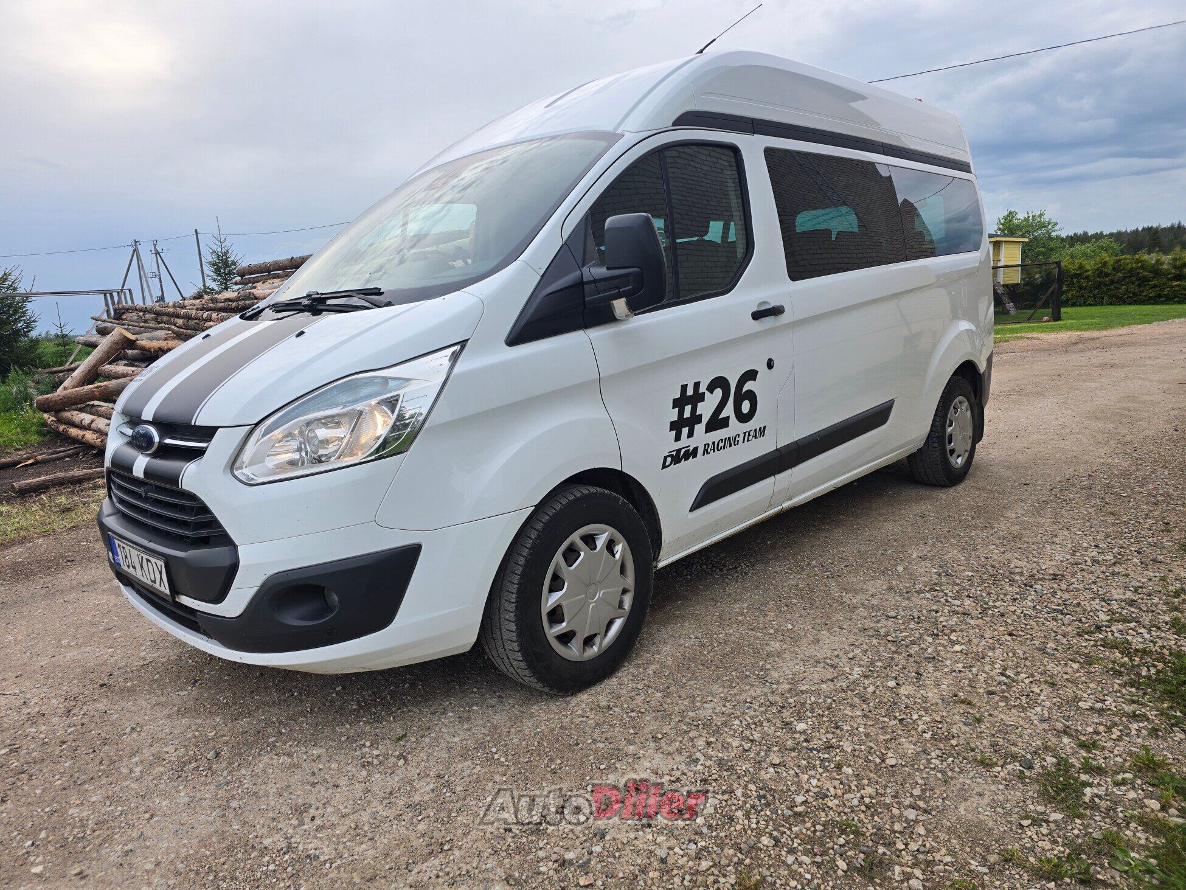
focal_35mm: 23
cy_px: 445
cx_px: 593
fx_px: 788
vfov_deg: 58.9
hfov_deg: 73.9
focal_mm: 6.3
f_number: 1.7
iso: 20
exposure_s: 1/180
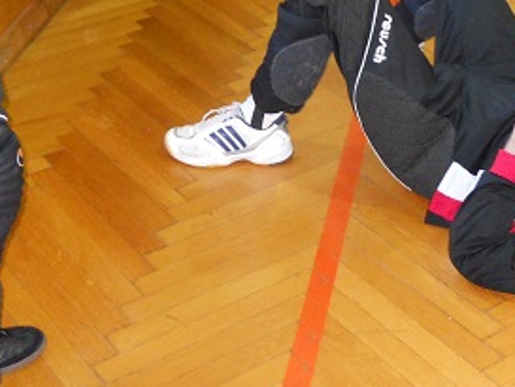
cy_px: -142
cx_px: 292
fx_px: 1220
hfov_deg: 23.8
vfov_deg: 16.8
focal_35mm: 82
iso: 500
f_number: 2.7
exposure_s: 1/25
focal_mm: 5
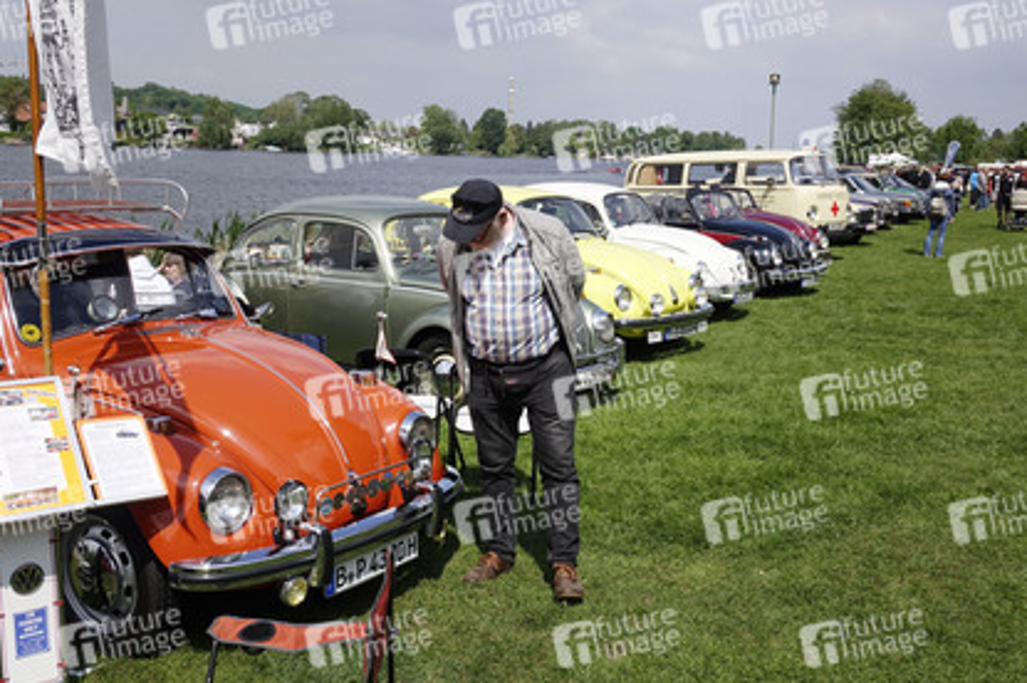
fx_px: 1083
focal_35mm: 38
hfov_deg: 50.7
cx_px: 551
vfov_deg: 35.0
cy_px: 329
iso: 100
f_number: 6.3
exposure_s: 1/500
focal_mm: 12.83
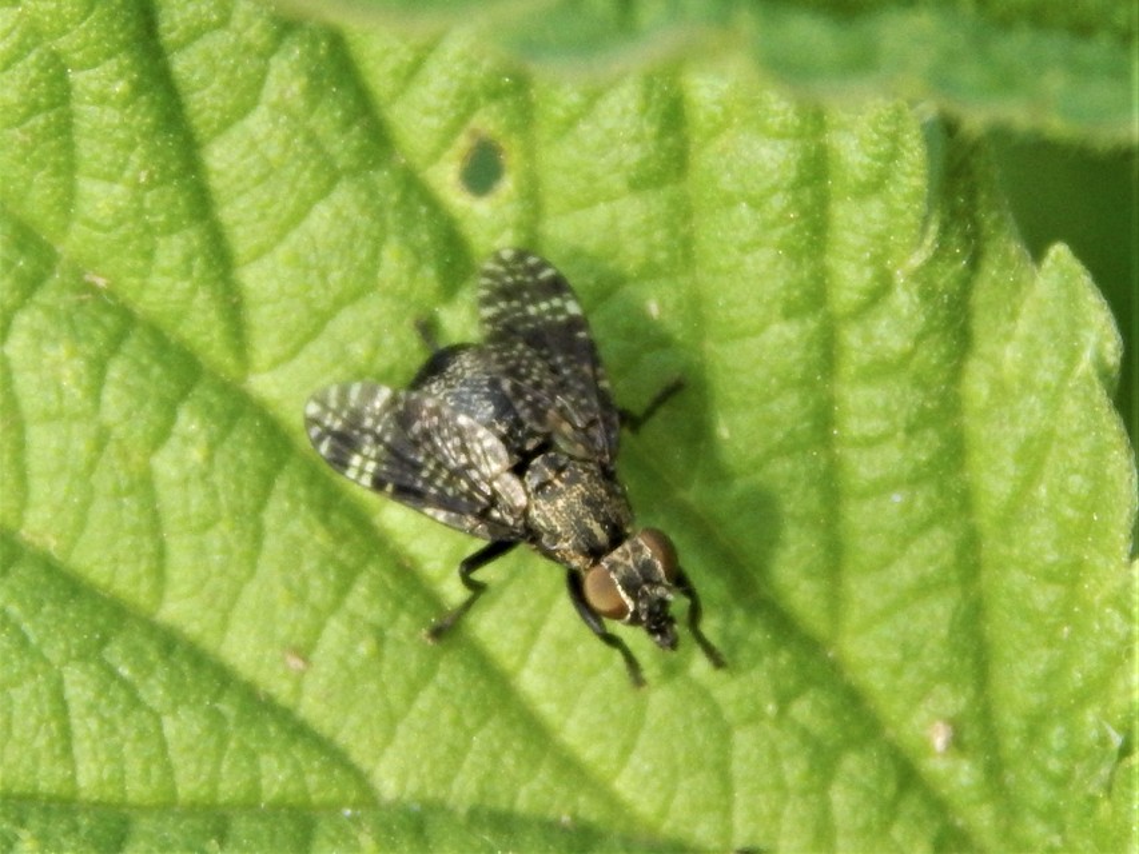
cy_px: 427
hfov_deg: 10.9
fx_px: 5989
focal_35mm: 182
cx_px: 570
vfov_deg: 8.2
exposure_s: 1/250
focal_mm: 32.8
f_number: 5.3
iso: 360
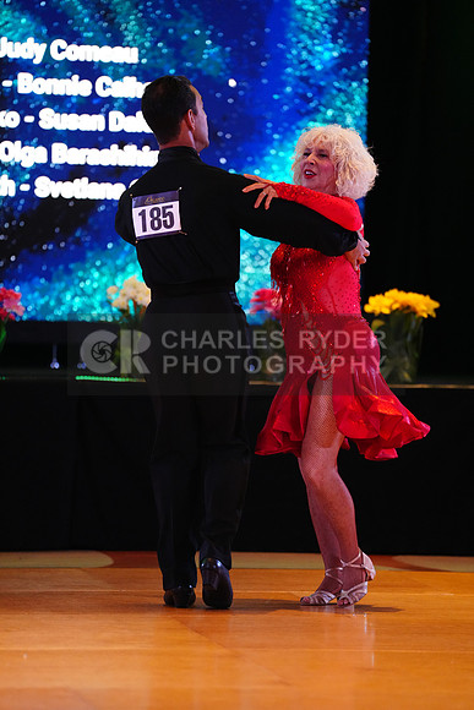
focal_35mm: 200
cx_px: 237
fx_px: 3947
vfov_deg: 10.3
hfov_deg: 6.9
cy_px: 355
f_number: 2.8
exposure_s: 1/400
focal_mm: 200
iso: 5000
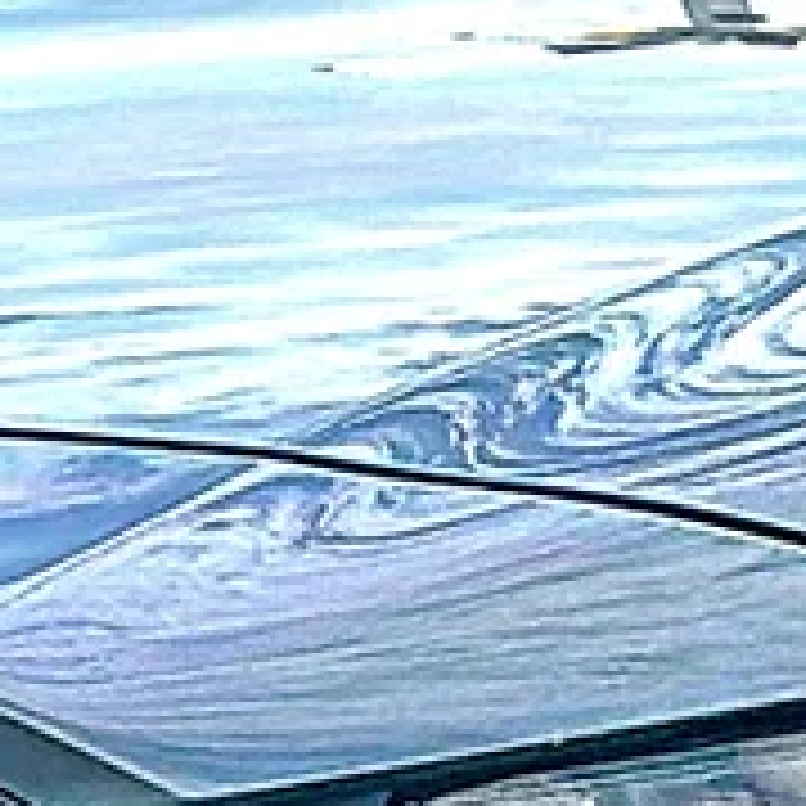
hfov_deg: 5.4
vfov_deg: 5.4
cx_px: 1054
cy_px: 858
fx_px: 8456
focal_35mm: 321
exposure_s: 1/1821
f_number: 1.78
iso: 64
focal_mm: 6.86
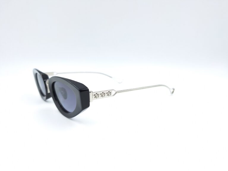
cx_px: 114
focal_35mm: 23
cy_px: 86
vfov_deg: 58.9
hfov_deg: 73.9
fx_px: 151
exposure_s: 1/100
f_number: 1.8
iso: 50
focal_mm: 5.54
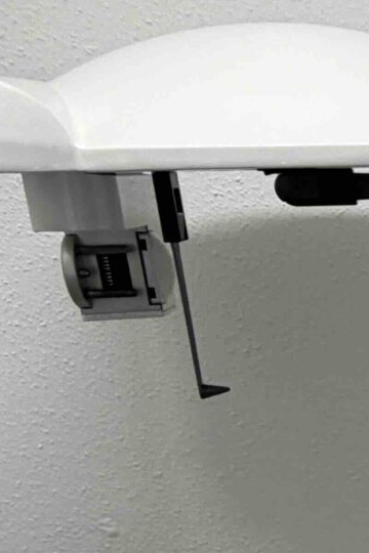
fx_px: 1061
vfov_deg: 28.5
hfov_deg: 14.6
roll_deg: +1.2
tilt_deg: -15.2
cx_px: 823
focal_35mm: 69
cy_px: 459
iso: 200
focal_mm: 2.22
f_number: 2.2
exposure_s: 1/100
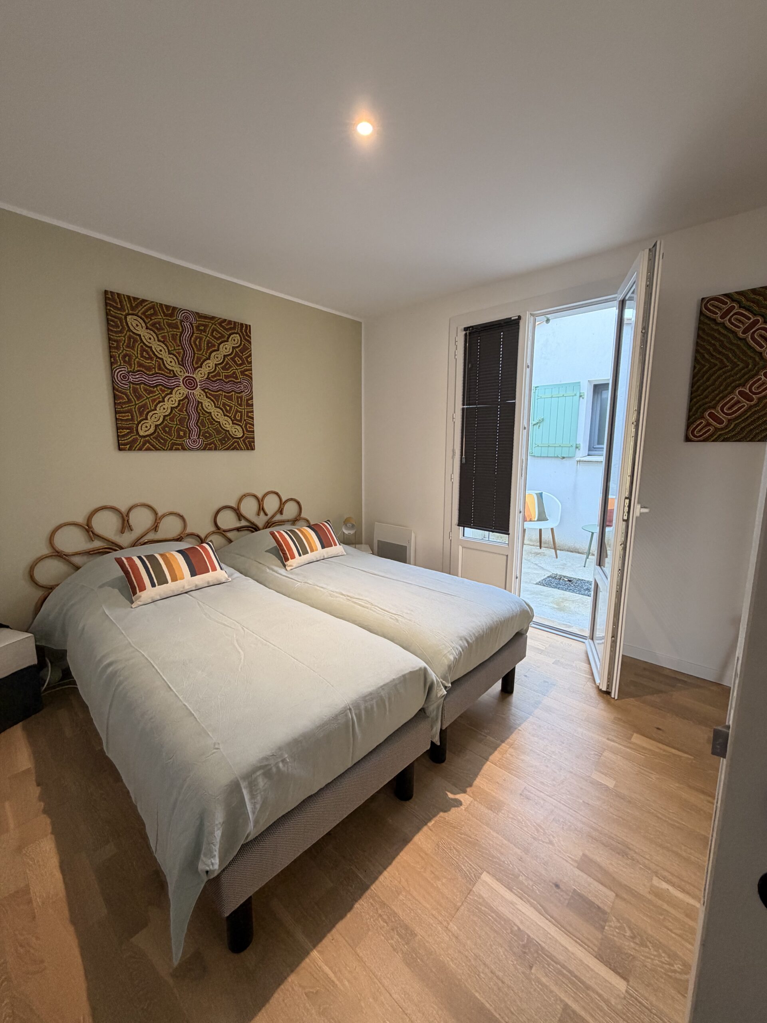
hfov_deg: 85.7
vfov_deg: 102.1
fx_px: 414
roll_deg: -0.6
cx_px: 384
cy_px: 512
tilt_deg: -8.4
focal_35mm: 14
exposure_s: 1/50
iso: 200
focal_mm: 2.22
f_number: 2.2
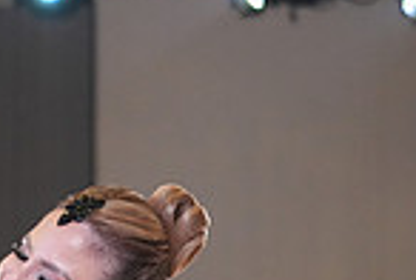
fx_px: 4817
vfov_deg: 3.3
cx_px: 40
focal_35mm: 416
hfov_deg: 4.9
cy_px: 419
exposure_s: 1/500
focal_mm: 105
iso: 5000
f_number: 4
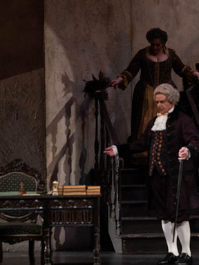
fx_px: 2047
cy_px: 133
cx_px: 132
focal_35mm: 267
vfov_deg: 7.4
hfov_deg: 5.6
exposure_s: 1/250
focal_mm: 184
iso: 3200
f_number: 8
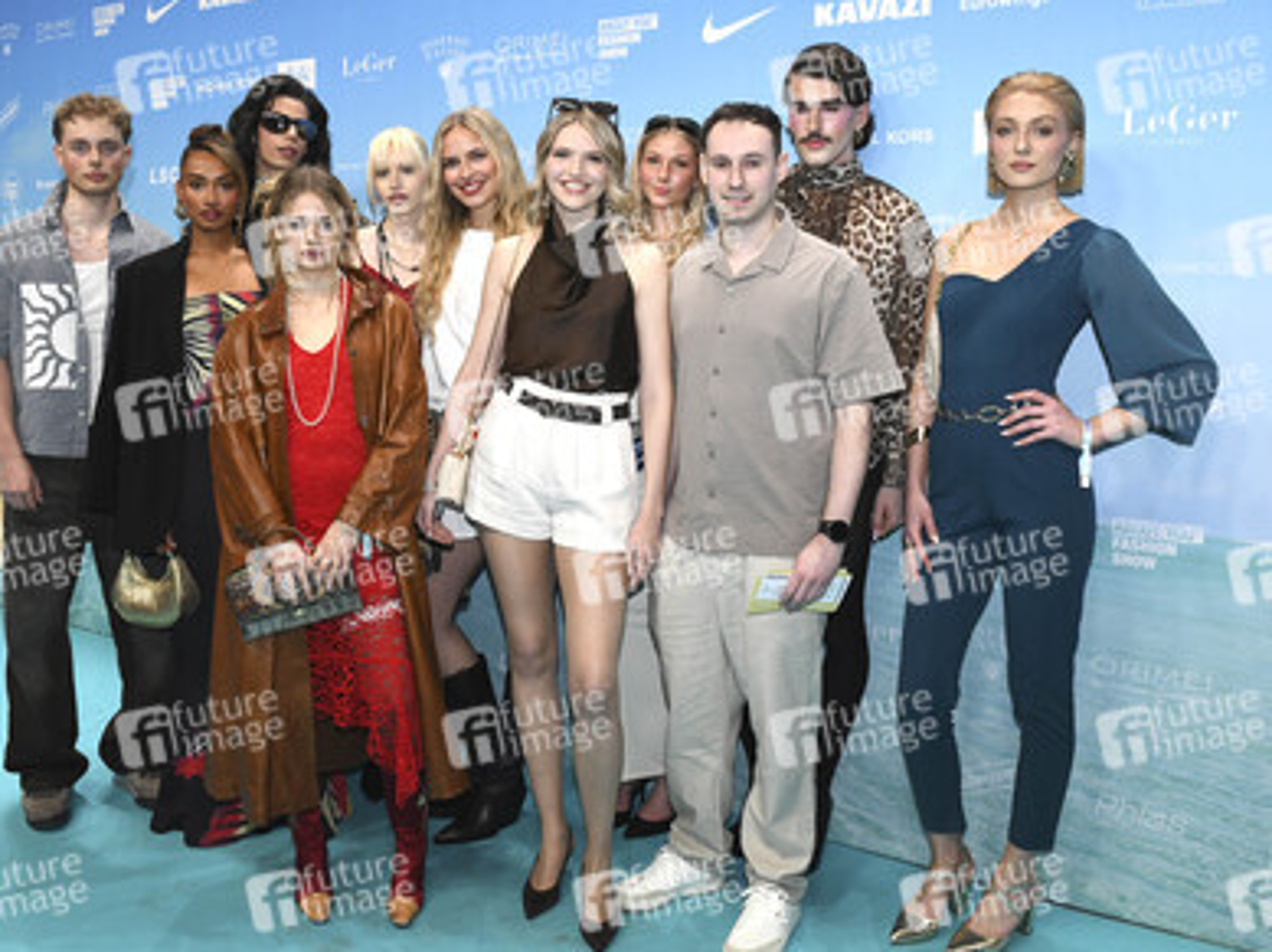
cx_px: 571
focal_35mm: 29
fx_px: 1065
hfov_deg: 61.6
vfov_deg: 48.2
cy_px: 484
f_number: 11
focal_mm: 26
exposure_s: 1/250
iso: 2000
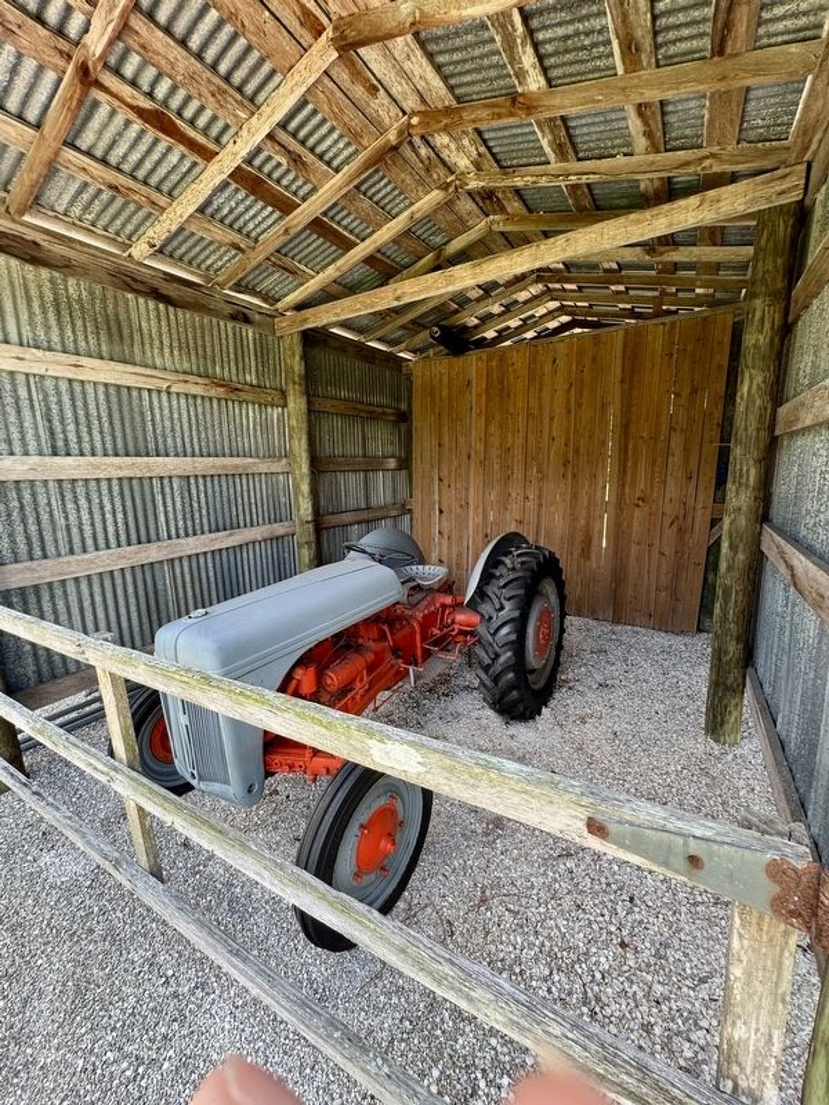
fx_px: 447
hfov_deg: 85.7
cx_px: 414
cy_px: 552
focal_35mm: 14
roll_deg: +3.3
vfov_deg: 102.1
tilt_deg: -10.8
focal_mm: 2.22
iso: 40
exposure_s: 1/122
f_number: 2.2
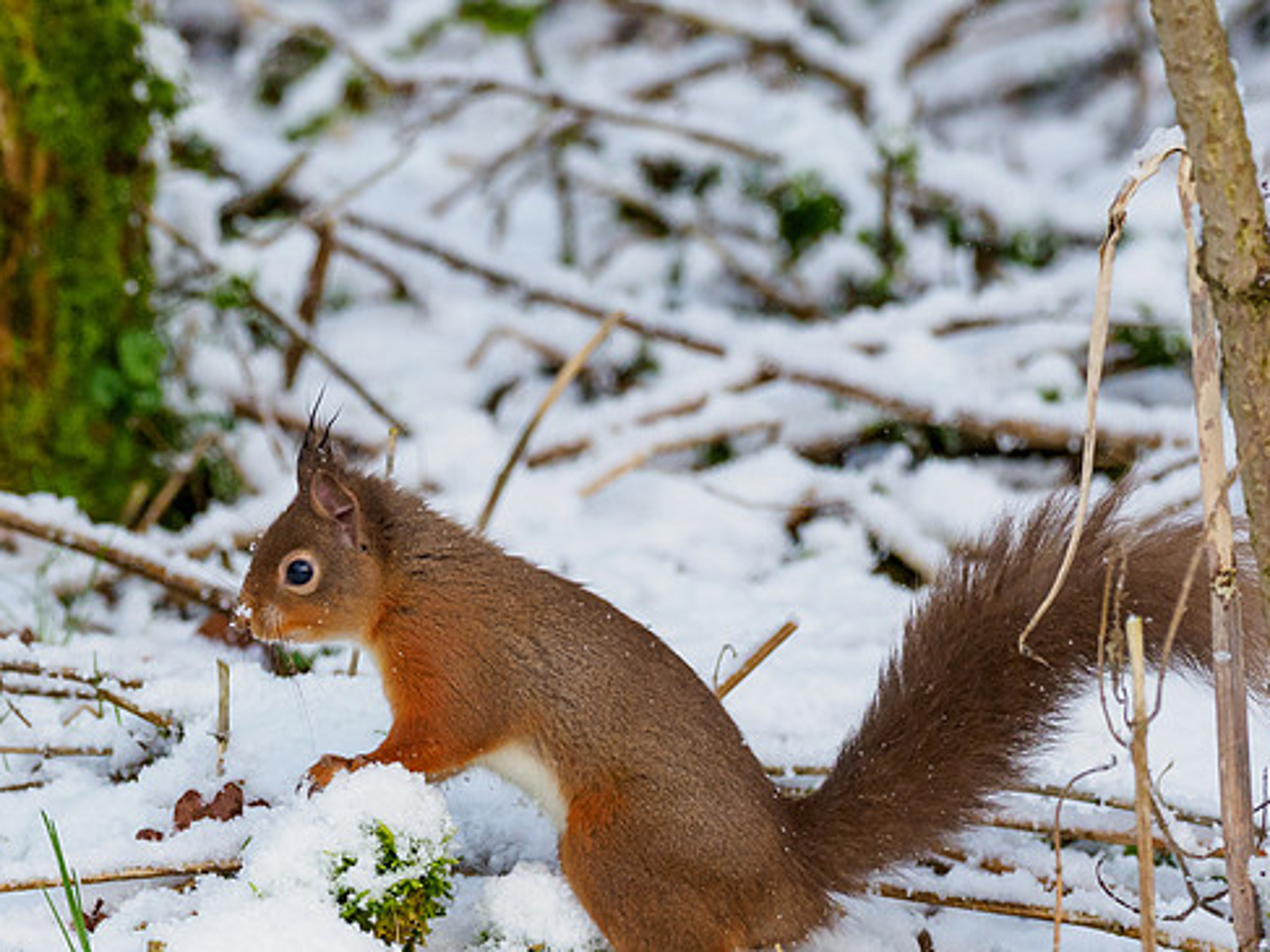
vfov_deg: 1.5
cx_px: 375
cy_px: 569
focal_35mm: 1007
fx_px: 36936
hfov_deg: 2.0
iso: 2000
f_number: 4.5
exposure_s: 1/640
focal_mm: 300
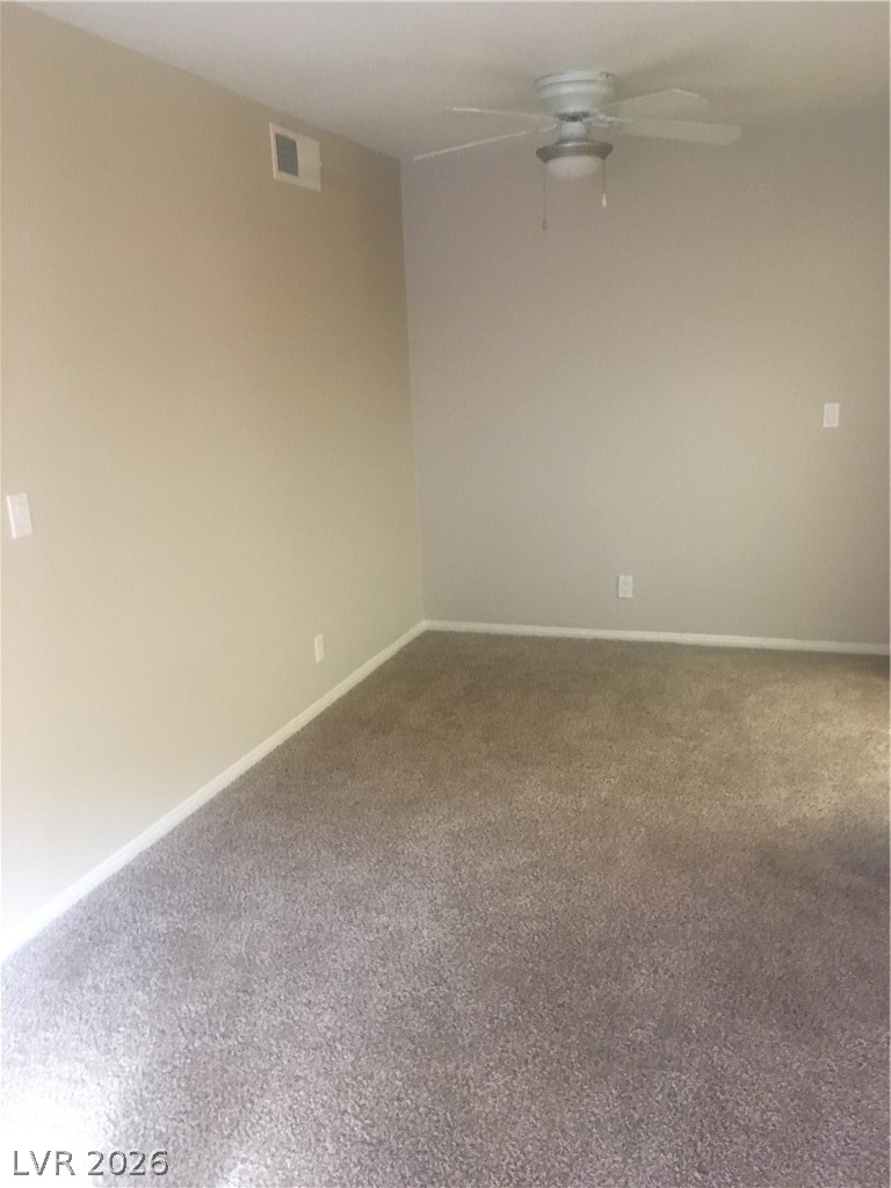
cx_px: 446
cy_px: 594
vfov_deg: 61.7
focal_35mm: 29
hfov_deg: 48.2
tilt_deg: -10.2
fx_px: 995
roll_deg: +1.1
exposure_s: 1/17
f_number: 2.2
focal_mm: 4.15
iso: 200
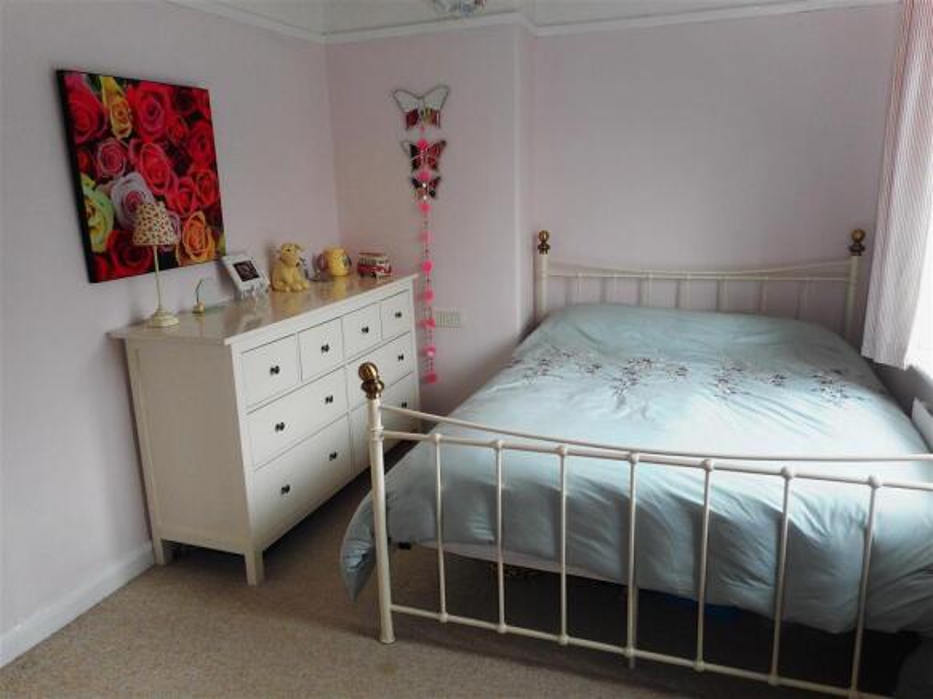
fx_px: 674
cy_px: 350
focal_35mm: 25
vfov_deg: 54.9
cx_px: 466
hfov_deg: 69.4
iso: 110
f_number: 3.7
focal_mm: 4.5
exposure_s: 1/30
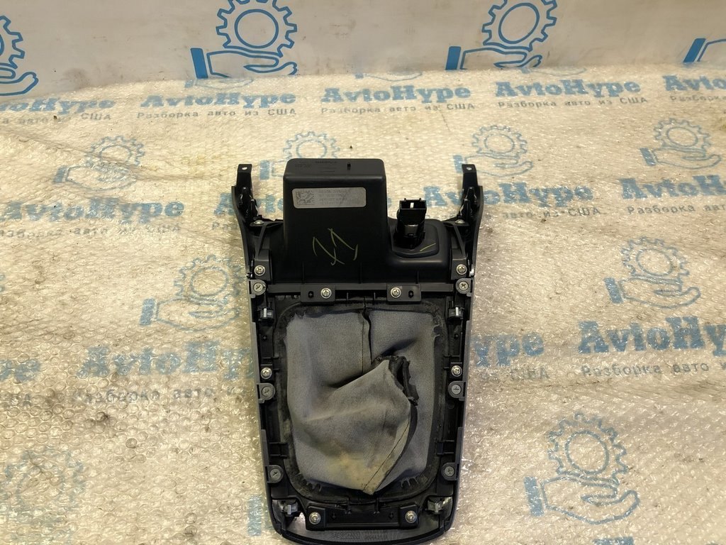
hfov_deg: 63.4
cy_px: 272
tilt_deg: -53.7
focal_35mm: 28
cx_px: 363
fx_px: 587
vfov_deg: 49.7
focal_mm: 4
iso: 32
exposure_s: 1/33
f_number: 1.8
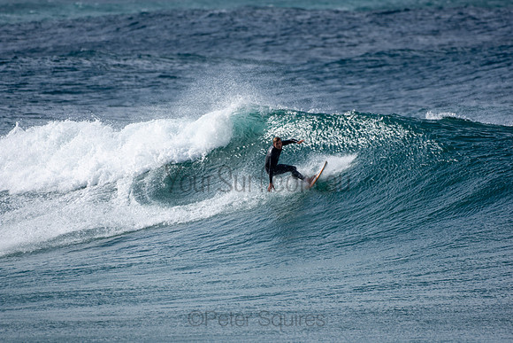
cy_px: 172
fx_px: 10689
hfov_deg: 2.7
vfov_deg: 1.8
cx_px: 256
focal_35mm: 750
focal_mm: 500
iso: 100
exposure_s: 1/800
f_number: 5.6
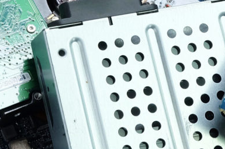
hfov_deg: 11.1
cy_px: -44
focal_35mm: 183
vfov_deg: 7.4
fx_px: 1143
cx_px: -39
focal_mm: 29.5
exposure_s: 1/85
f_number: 7.1
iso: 1000
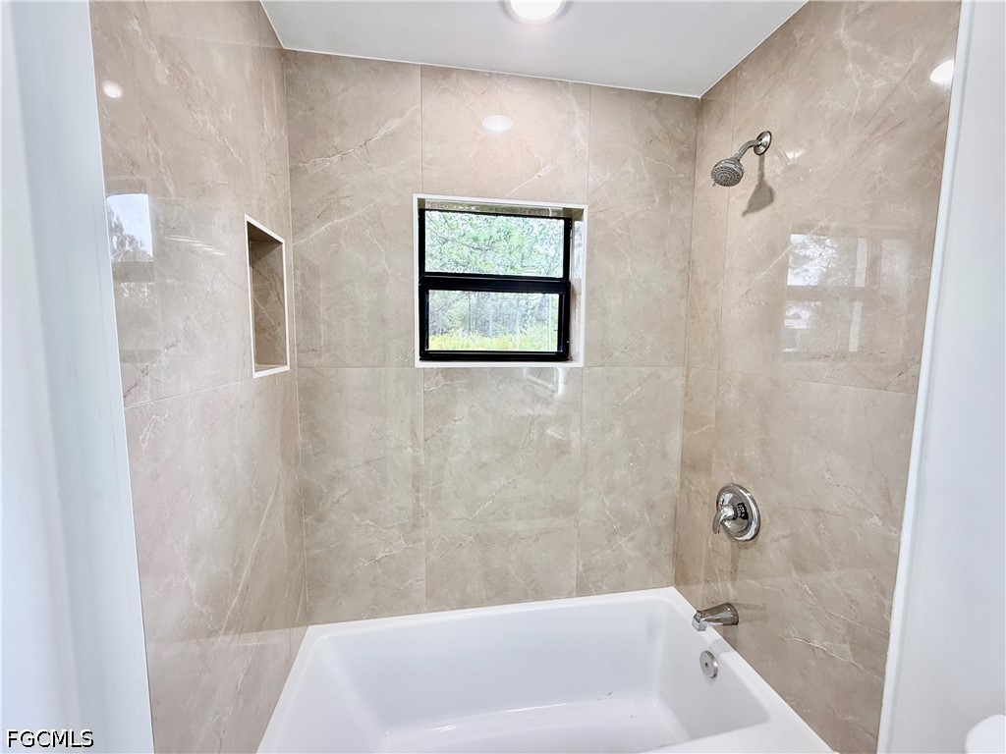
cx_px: 503
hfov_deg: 102.1
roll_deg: -1.2
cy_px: 377
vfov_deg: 85.7
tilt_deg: -5.2
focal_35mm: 14
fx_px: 407
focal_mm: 2.22
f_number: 2.2
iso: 125
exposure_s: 1/120
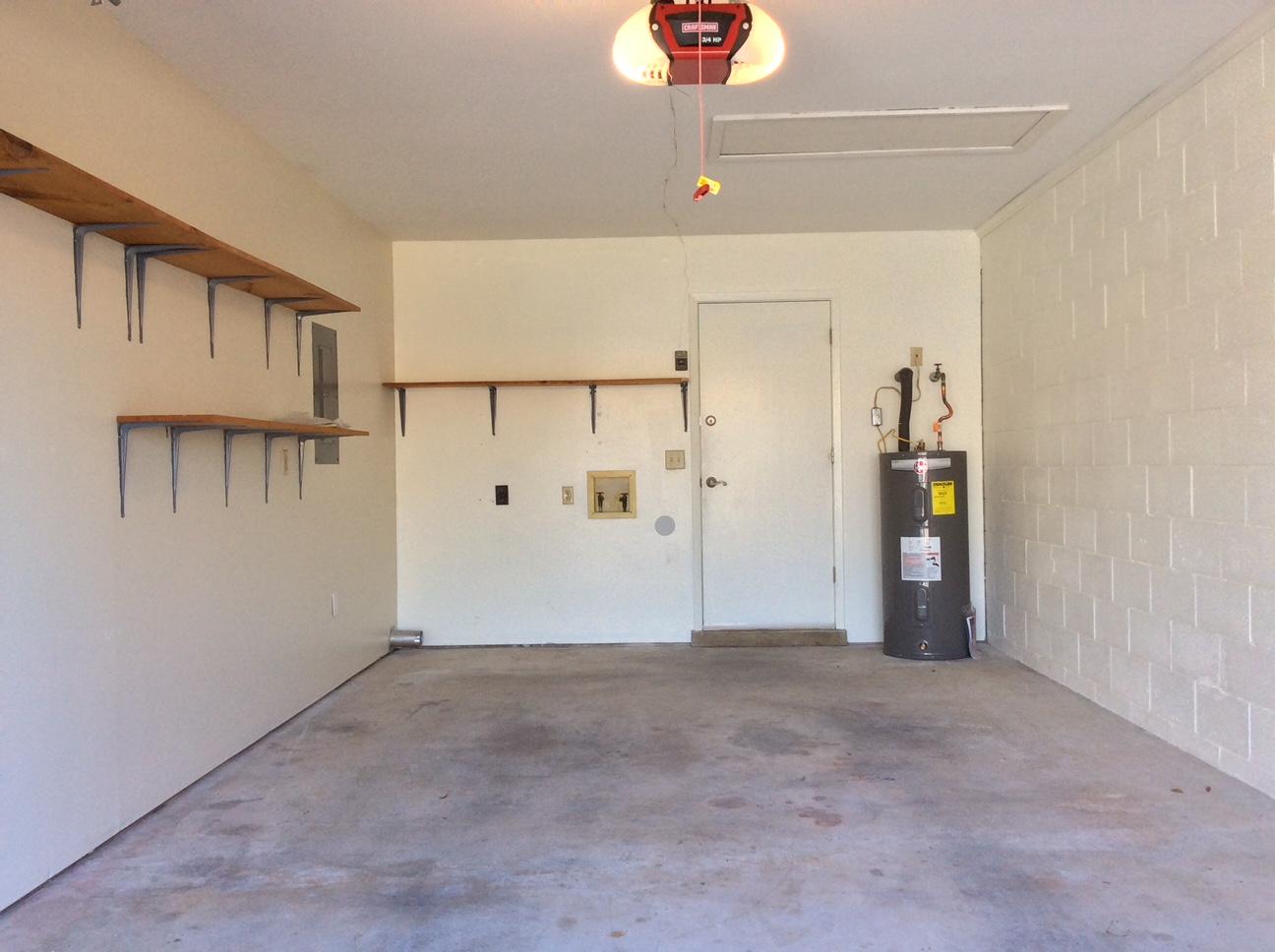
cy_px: 476
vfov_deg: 44.1
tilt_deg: -0.6
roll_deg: +2.8
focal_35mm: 32
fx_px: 1177
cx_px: 638
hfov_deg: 56.9
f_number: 2.4
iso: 40
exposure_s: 1/60
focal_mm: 3.3
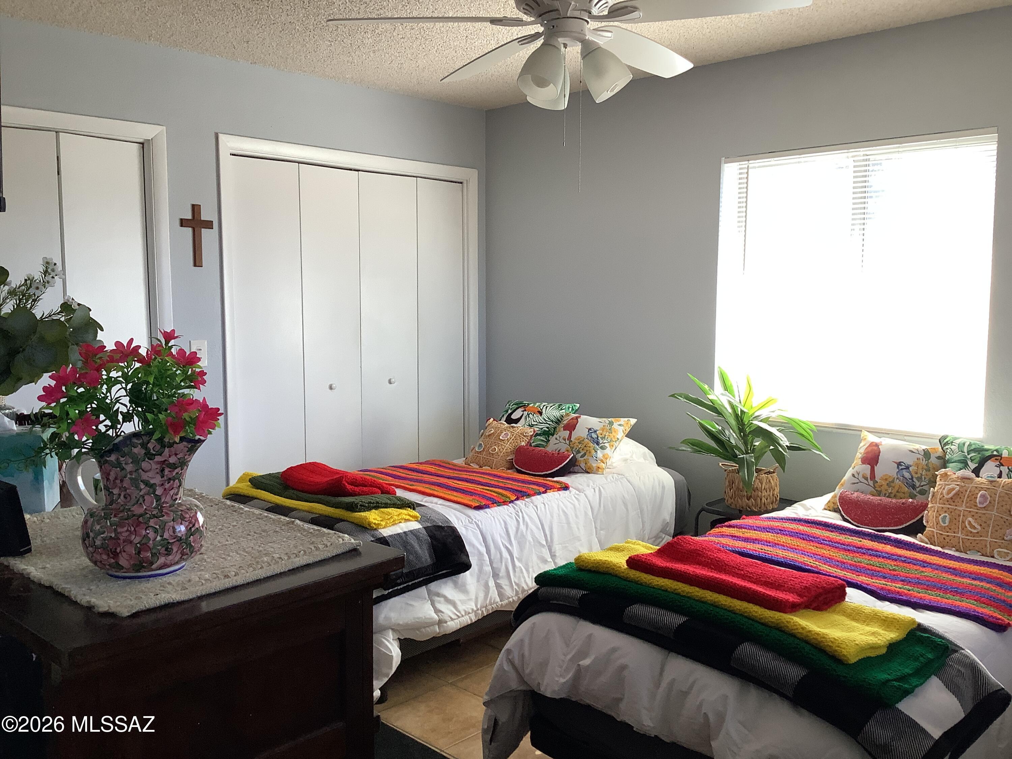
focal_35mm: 31
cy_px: 380
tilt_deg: -5.4
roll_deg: +0.6
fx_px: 906
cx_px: 506
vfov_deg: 45.4
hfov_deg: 58.4
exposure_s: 1/120
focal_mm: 3.3
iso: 80
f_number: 2.4
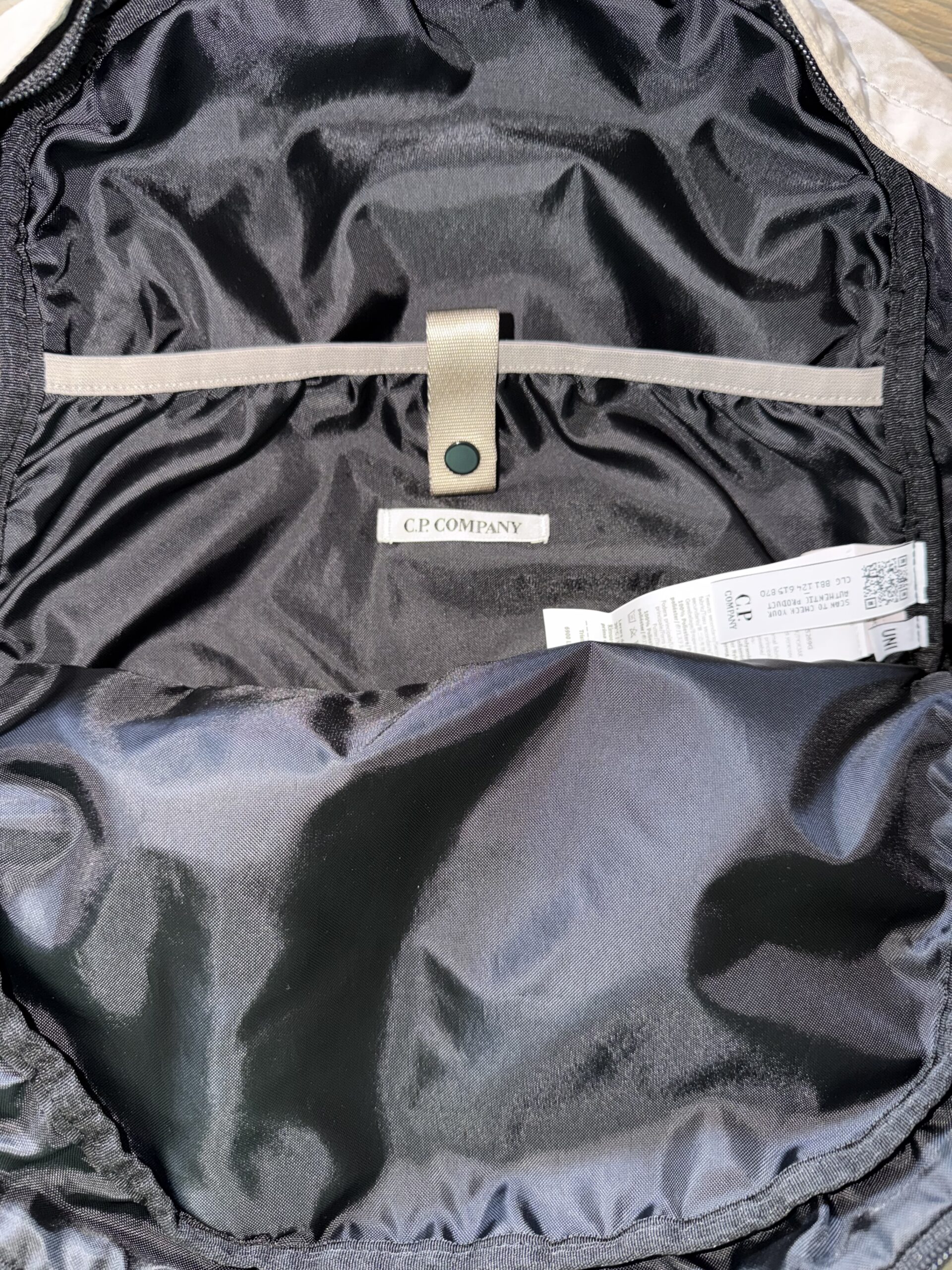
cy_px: 635
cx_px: 476
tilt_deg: -82.9
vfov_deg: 71.6
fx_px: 880
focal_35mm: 24
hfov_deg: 56.8
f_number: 1.78
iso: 125
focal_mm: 6.76
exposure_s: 1/16
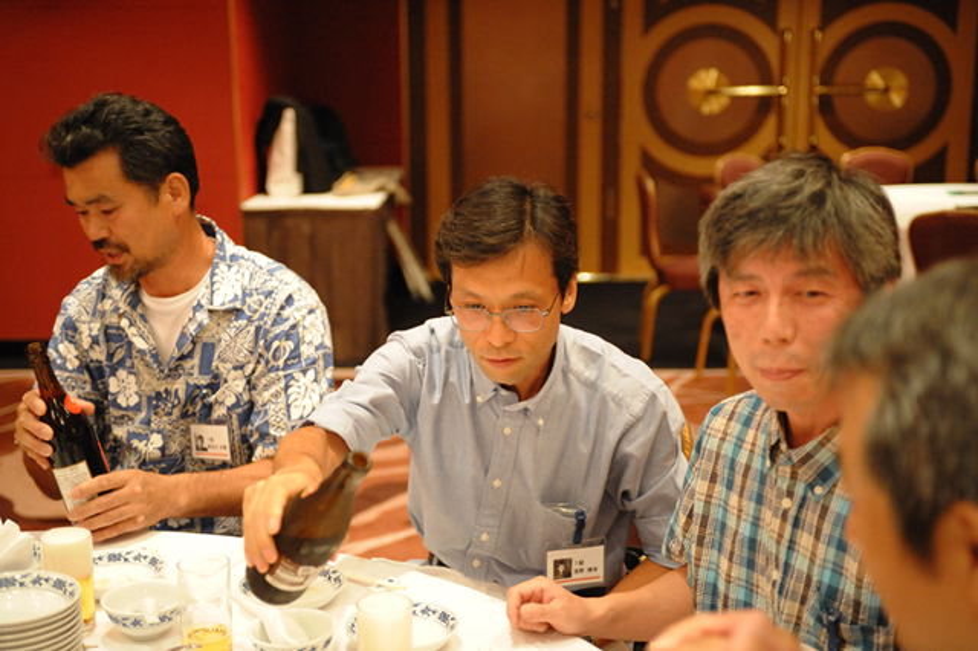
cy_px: 326
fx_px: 1358
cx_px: 489
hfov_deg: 39.6
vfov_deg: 27.0
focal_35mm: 50
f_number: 2.8
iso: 6400
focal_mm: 50
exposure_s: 1/125
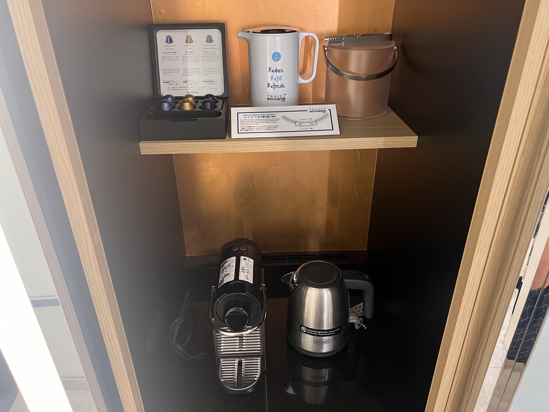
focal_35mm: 26
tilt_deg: -28.4
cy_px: 206
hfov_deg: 67.3
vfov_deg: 53.1
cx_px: 274
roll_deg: +1.0
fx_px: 412
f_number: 1.5
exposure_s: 1/33
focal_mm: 5.7
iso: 400
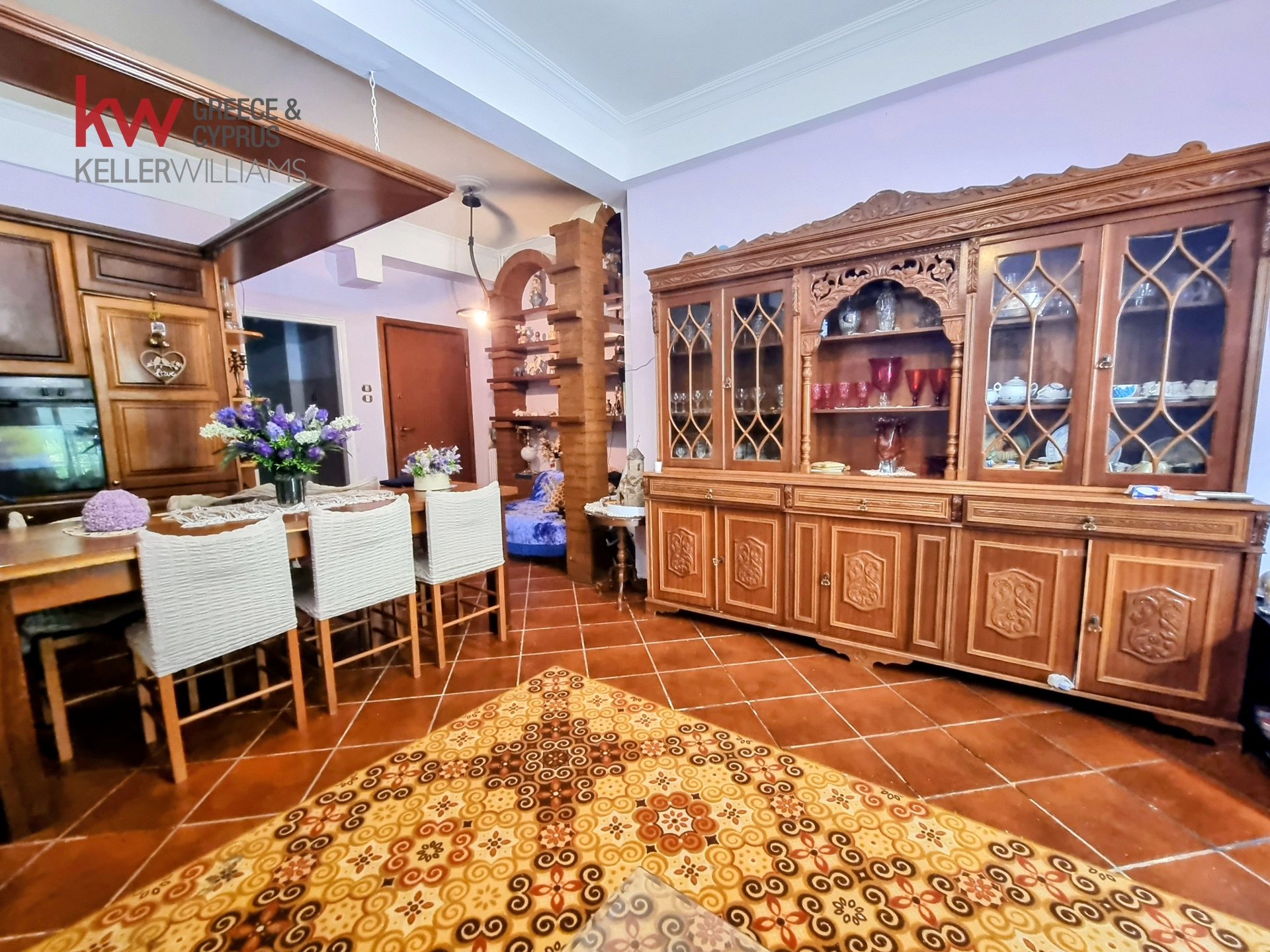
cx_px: 635
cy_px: 476
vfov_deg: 89.9
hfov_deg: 106.2
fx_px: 477
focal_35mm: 13
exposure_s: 1/25
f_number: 2.2
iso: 1000
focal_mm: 2.2
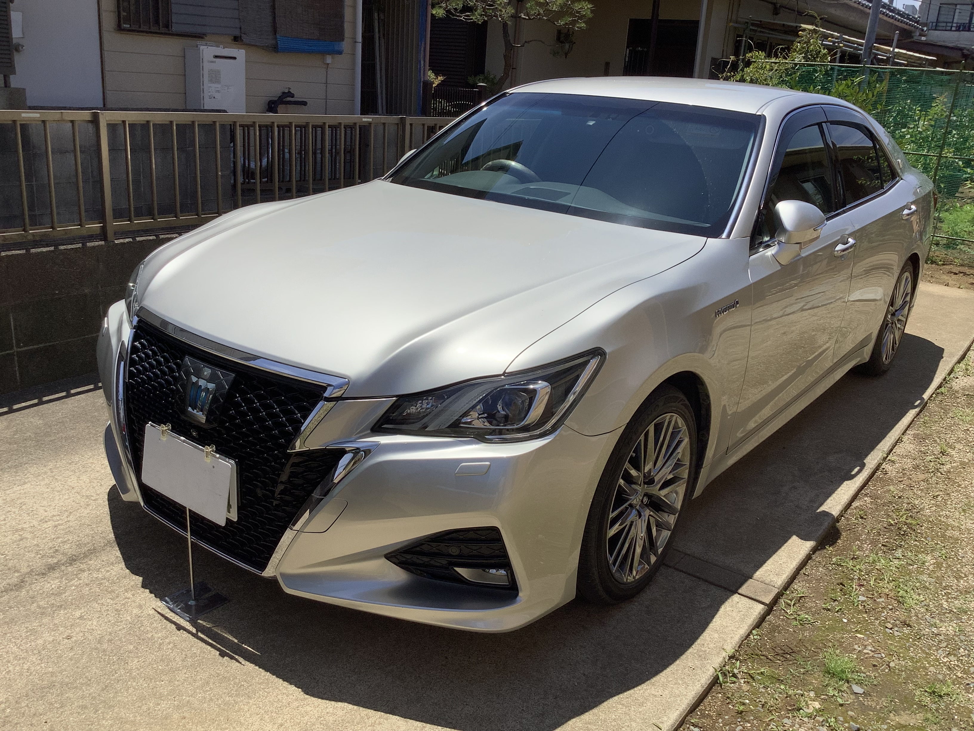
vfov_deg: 45.4
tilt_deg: -17.5
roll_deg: -5.2
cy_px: 366
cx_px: 487
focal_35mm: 31
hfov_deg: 58.4
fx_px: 872
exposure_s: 1/2717
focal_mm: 3.3
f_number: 2.4
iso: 25
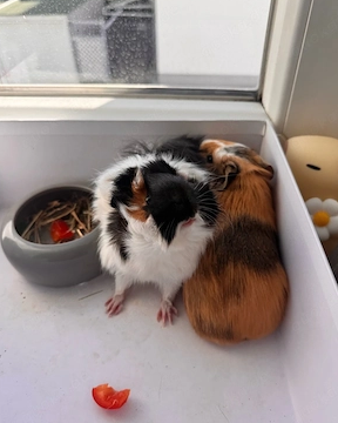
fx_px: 325
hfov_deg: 54.9
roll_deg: +0.0
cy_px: 227
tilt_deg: -42.2
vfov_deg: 65.9
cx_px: 170
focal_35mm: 26
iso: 80
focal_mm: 6.76
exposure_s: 1/1238
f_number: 1.78
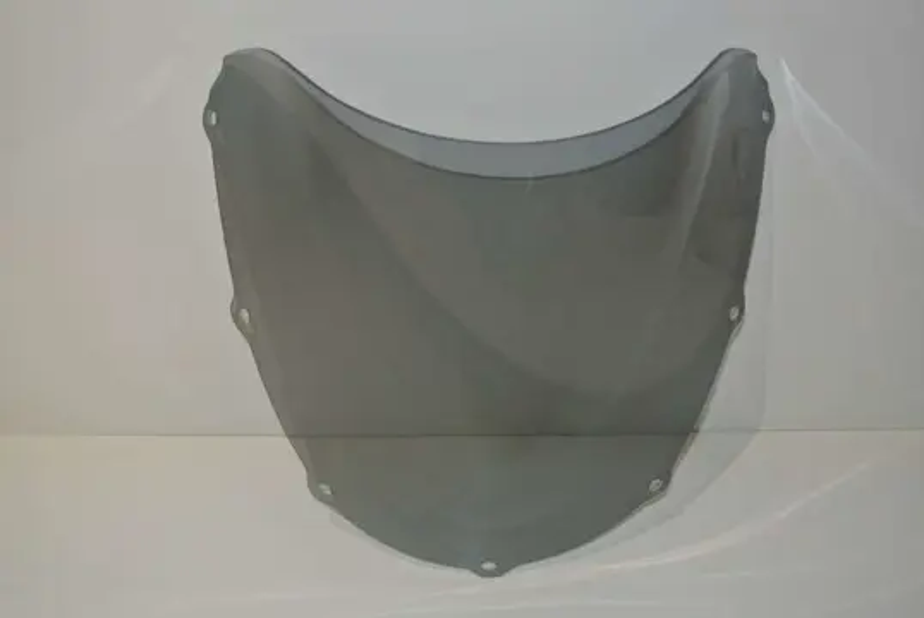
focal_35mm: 36
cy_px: 309
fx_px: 925
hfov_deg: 53.1
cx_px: 462
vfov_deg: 37.0
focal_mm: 13.6
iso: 200
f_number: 4
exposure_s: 1/60
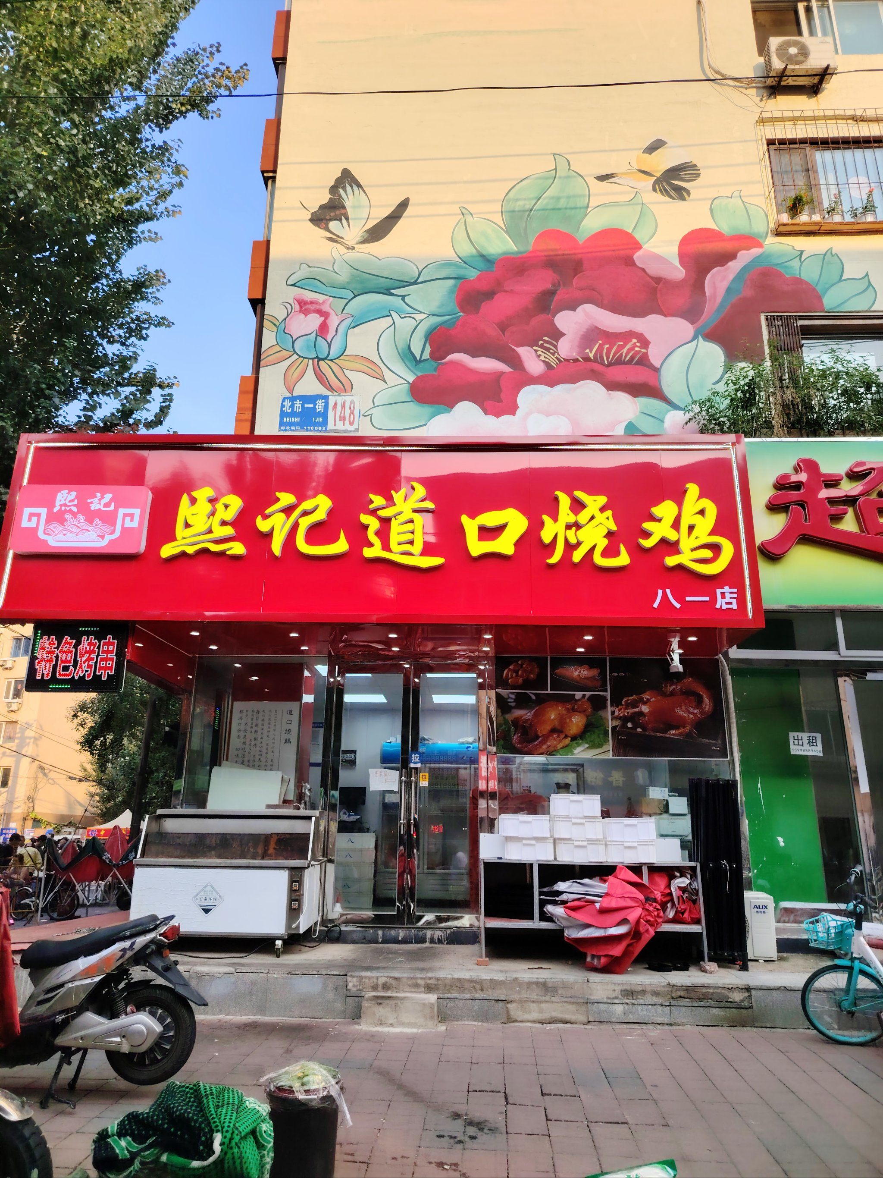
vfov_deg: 71.6
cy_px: 589
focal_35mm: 24
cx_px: 442
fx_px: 816
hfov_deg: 56.8
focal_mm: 5.25
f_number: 1.75
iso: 359
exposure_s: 1/909
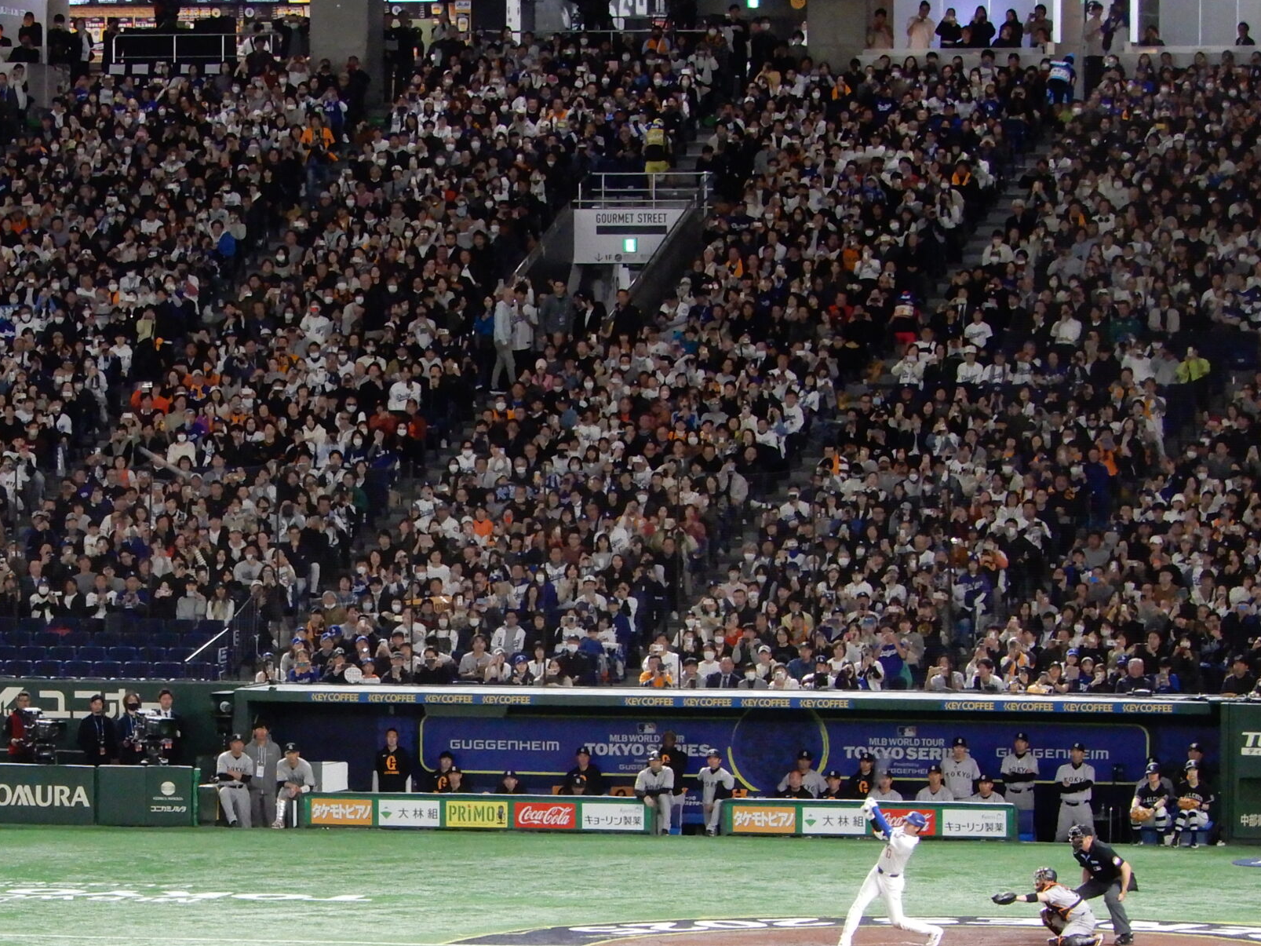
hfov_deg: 8.3
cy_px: 750
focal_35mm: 239
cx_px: 282
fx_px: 8706
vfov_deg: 6.2
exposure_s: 1/20
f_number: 5.6
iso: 200
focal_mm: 26.8
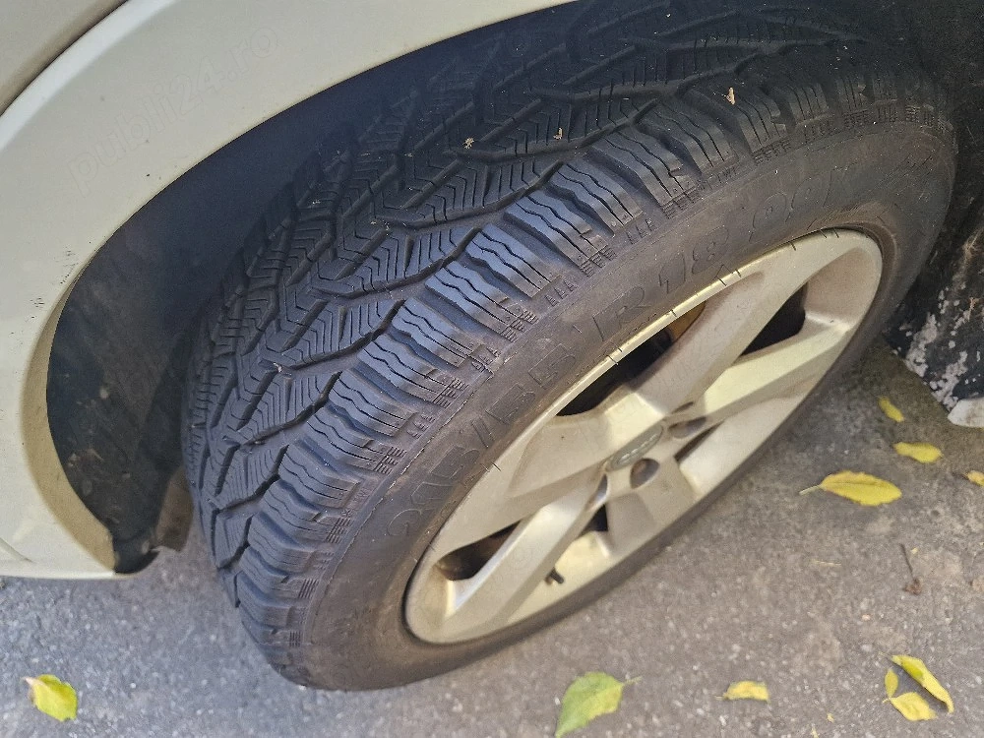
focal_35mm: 23
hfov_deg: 73.9
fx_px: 654
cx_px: 492
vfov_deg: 58.9
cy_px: 369
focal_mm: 6.4
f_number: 1.8
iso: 125
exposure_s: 1/100
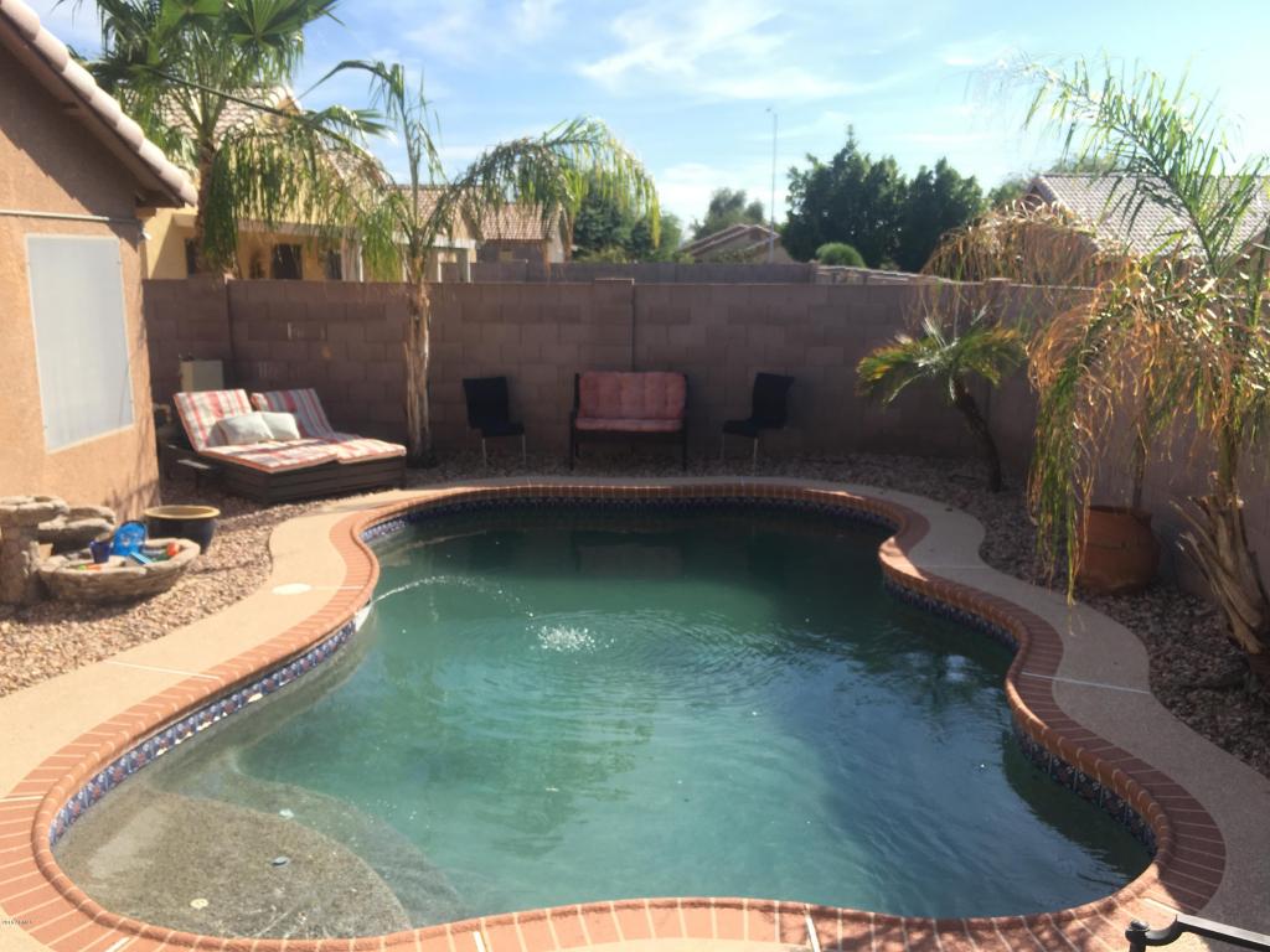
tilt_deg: -10.9
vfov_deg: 48.2
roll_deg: -0.6
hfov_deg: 61.7
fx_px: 1064
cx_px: 635
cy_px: 476
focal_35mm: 29
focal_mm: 4.15
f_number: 2.2
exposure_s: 1/1148
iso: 25
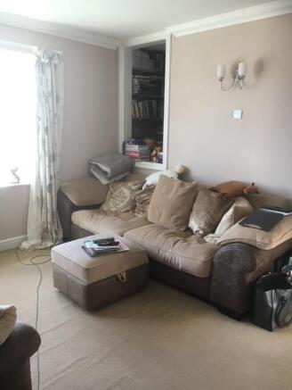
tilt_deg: -12.9
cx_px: 146
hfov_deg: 48.2
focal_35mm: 29
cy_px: 195
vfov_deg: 61.6
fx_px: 326
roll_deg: -1.5
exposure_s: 1/33
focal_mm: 4.15
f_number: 2.2
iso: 25
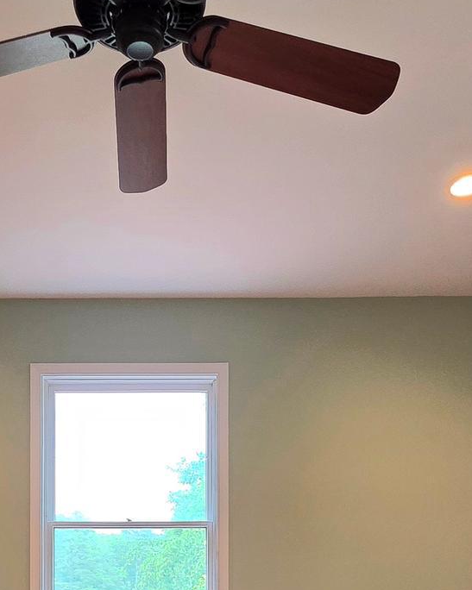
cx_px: 165
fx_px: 664
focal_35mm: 38
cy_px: 545
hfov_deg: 38.8
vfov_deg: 43.3
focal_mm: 2.2
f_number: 1.9
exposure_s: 1/120
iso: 160
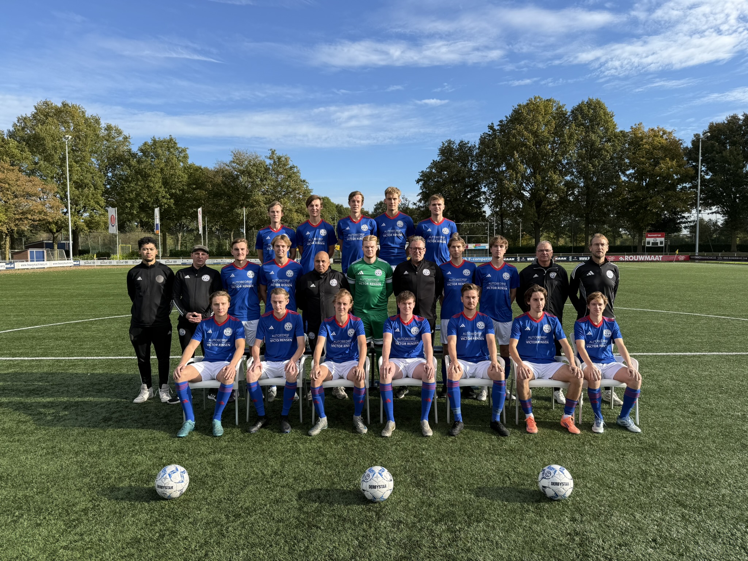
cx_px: 374
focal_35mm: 24
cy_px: 280
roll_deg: +0.3
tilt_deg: -3.2
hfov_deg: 71.6
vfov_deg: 56.8
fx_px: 519
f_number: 1.78
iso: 80
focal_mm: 6.76
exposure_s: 1/2370
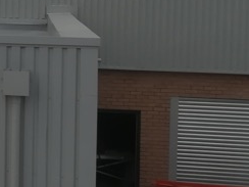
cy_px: 6
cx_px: -192
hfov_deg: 14.8
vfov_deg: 12.5
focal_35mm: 117
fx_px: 842
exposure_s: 1/921
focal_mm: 3.83
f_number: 2.2
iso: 50
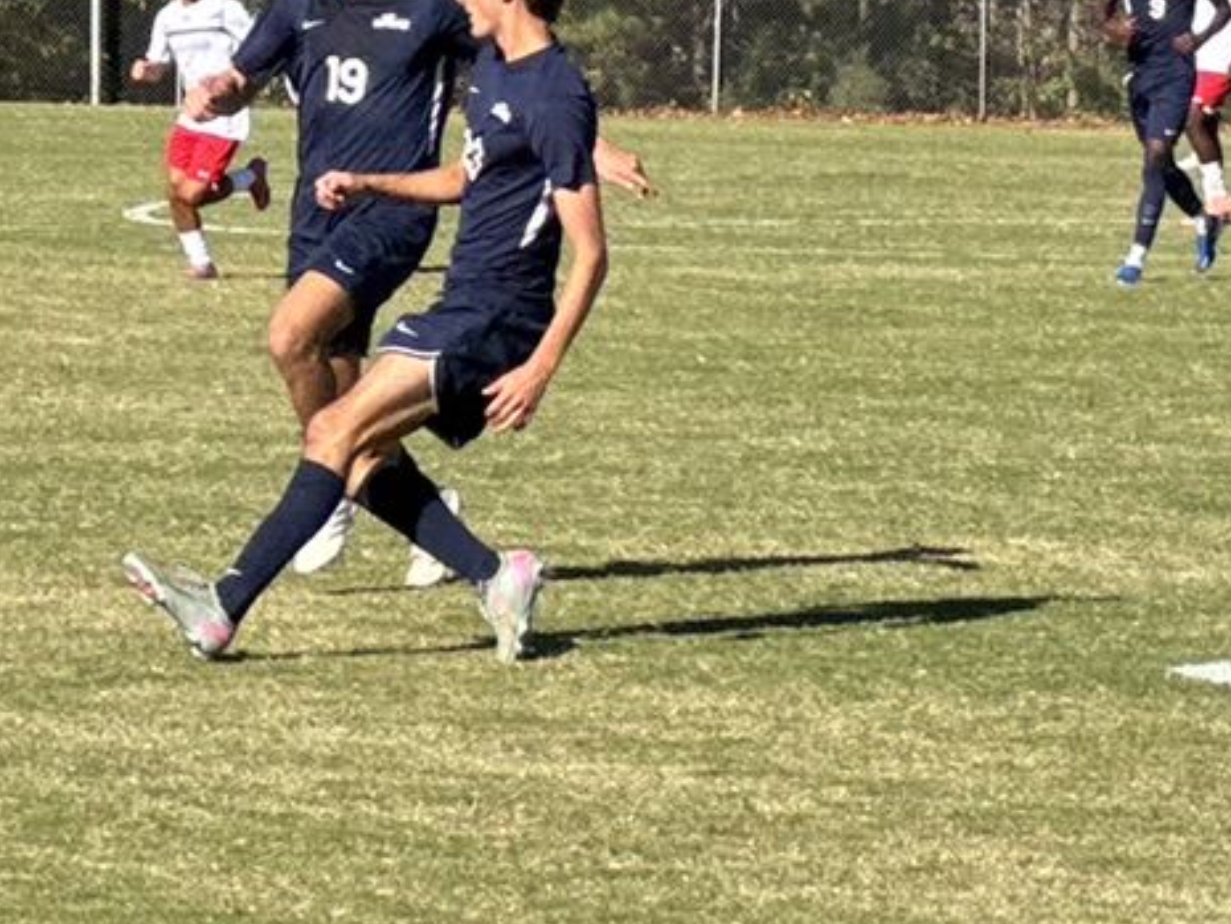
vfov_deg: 4.4
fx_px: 12058
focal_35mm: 339
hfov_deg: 5.8
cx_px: -111
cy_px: 98
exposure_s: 1/661
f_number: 2.8
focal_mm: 9
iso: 25
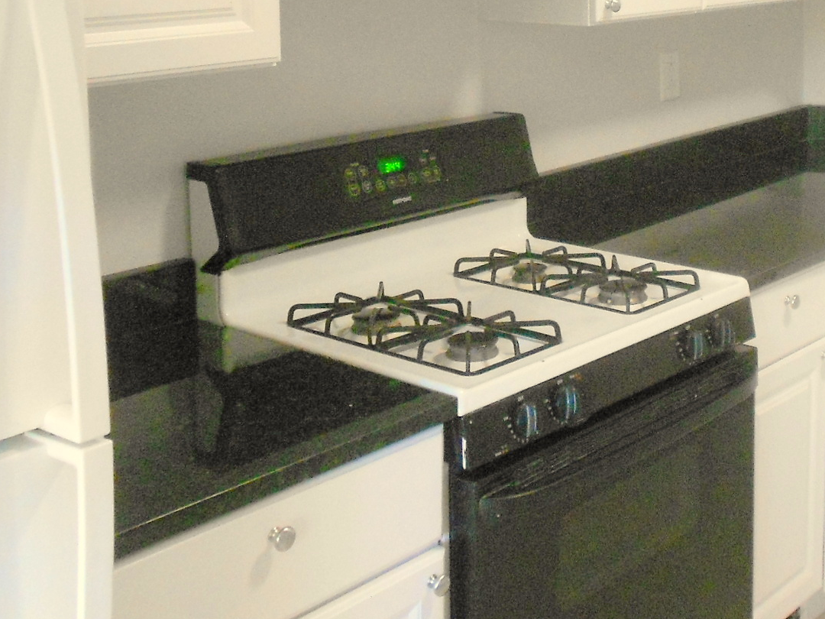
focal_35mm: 55
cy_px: 89
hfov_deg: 34.0
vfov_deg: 25.9
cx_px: 649
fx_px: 1311
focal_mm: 5.1
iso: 400
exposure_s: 1/30
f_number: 3.4
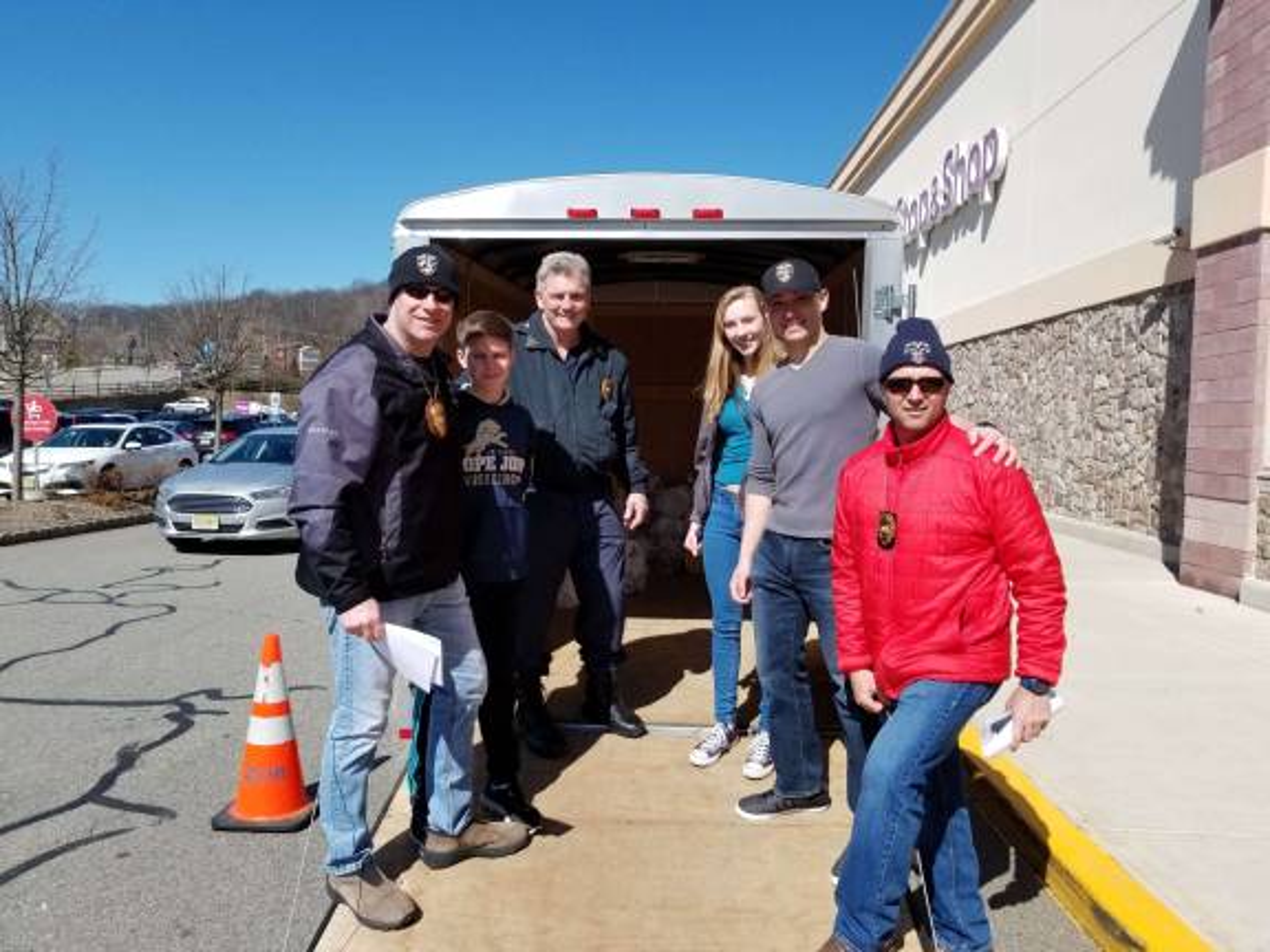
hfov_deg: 67.3
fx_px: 954
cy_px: 476
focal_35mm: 26
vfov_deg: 53.1
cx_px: 635
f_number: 1.7
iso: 50
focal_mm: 4.25
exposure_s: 1/2680
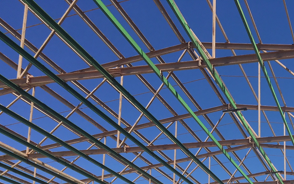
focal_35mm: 61
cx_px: 262
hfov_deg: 31.9
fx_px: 489
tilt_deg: +11.0
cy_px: 217
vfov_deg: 20.1
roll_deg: +0.4
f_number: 2.2
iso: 25
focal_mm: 4.15
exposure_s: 1/2404
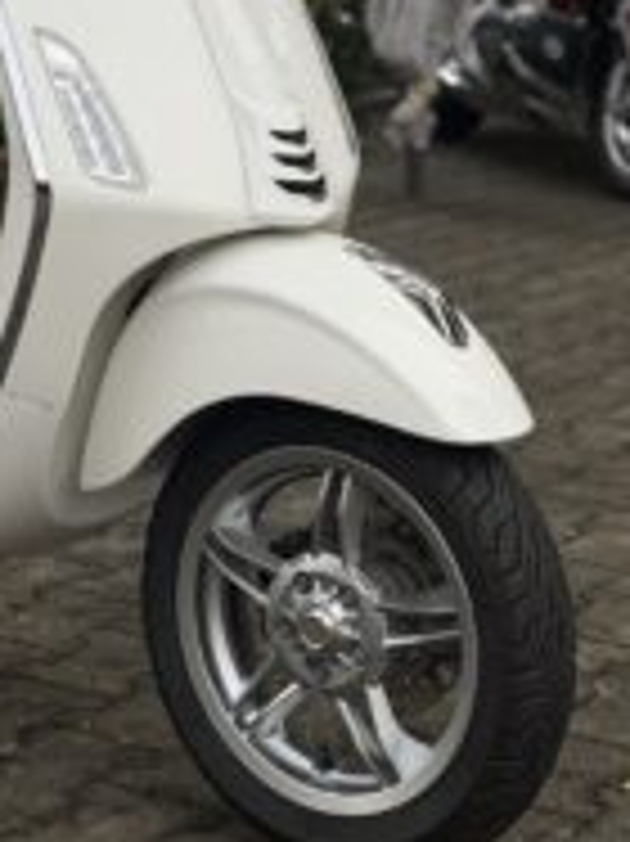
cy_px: 70
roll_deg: -1.4
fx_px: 2332
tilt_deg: -4.8
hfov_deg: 15.3
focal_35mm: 96
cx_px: 180
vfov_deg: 20.0
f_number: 1.78
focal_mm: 6.76
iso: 64
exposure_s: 1/442
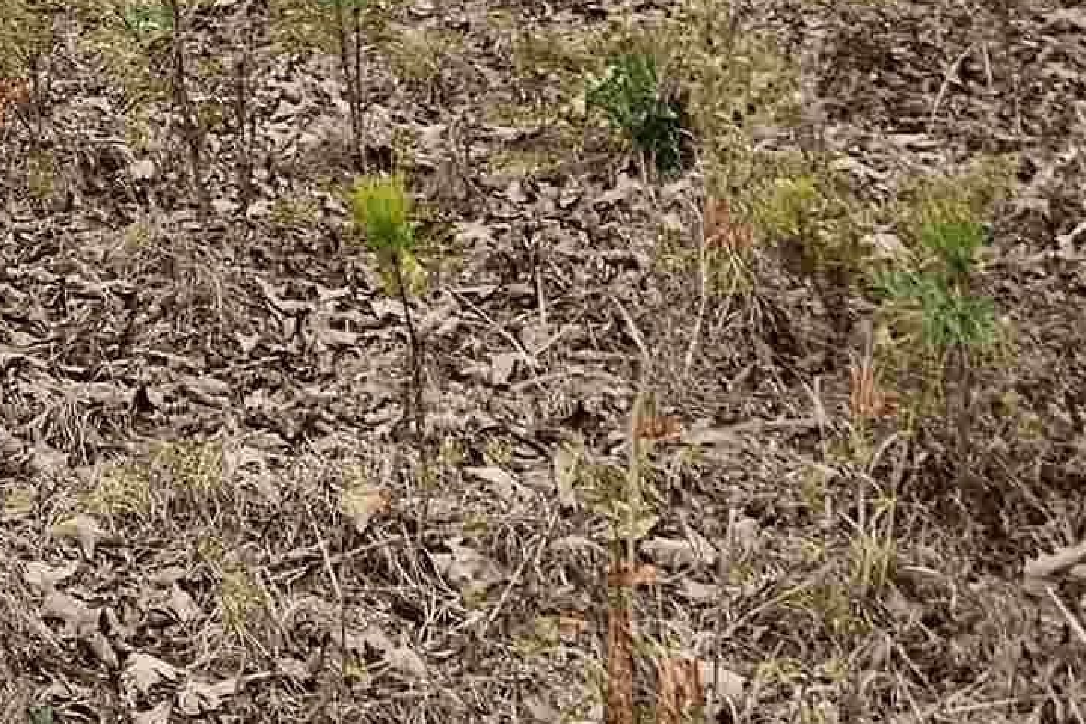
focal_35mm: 102
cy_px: -259
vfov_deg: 12.9
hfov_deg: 18.4
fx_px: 3077
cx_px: -382
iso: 10
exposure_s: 1/180
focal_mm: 6.3
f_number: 1.7
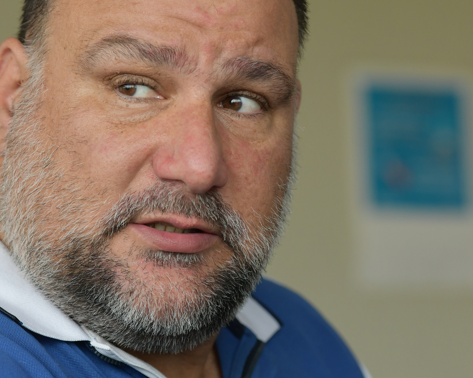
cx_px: 148
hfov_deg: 8.9
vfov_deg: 7.1
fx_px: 3052
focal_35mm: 218
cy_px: 127
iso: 1000
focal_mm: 125
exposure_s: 1/320
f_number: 5
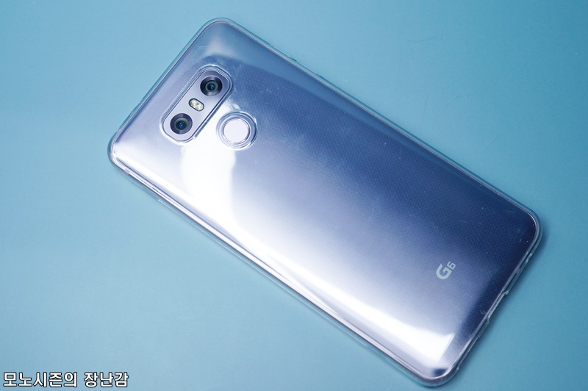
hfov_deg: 43.6
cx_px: 294
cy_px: 196
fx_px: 734
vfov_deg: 29.8
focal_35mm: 45
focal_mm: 30
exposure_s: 1/200
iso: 400
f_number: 7.1
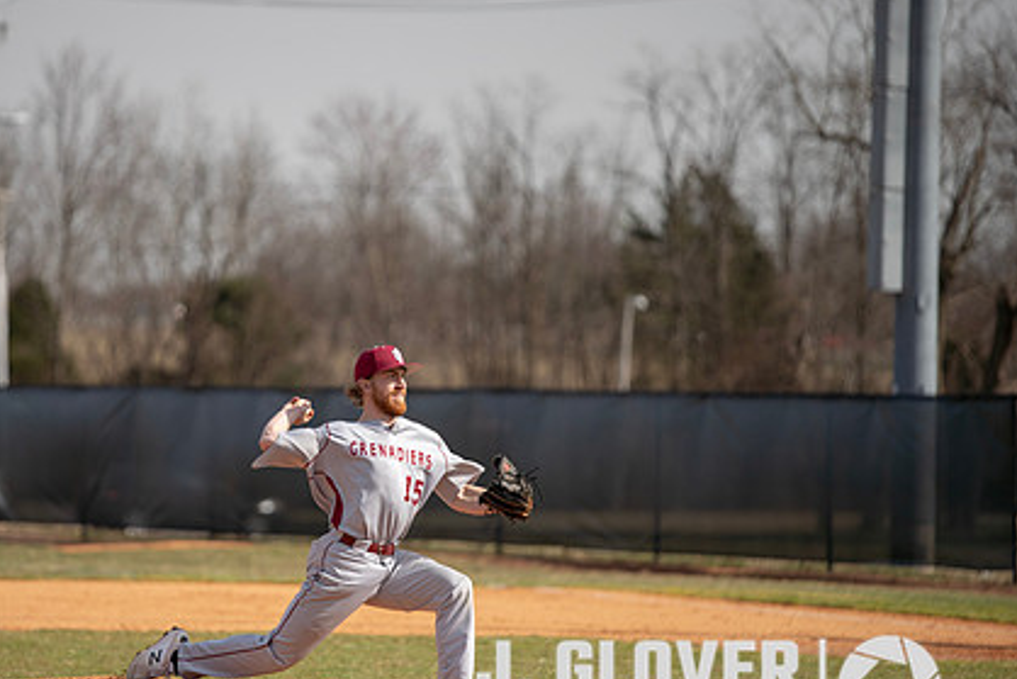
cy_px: 364
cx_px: 355
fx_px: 7488
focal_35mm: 265
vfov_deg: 5.2
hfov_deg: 7.8
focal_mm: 191
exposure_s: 1/1250
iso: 100
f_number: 2.8
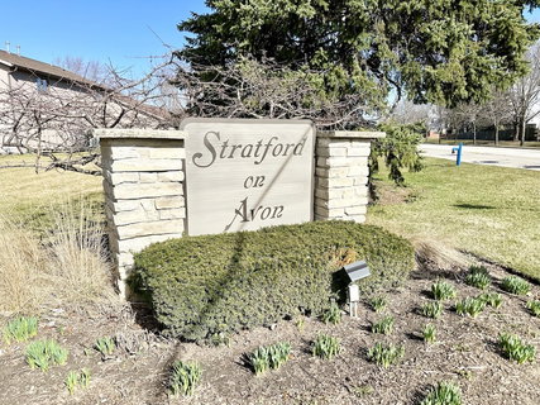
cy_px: 202
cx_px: 270
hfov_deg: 71.6
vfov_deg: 56.8
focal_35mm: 24
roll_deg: +0.3
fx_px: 374
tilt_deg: -11.2
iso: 80
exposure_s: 1/5525
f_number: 1.78
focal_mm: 6.86
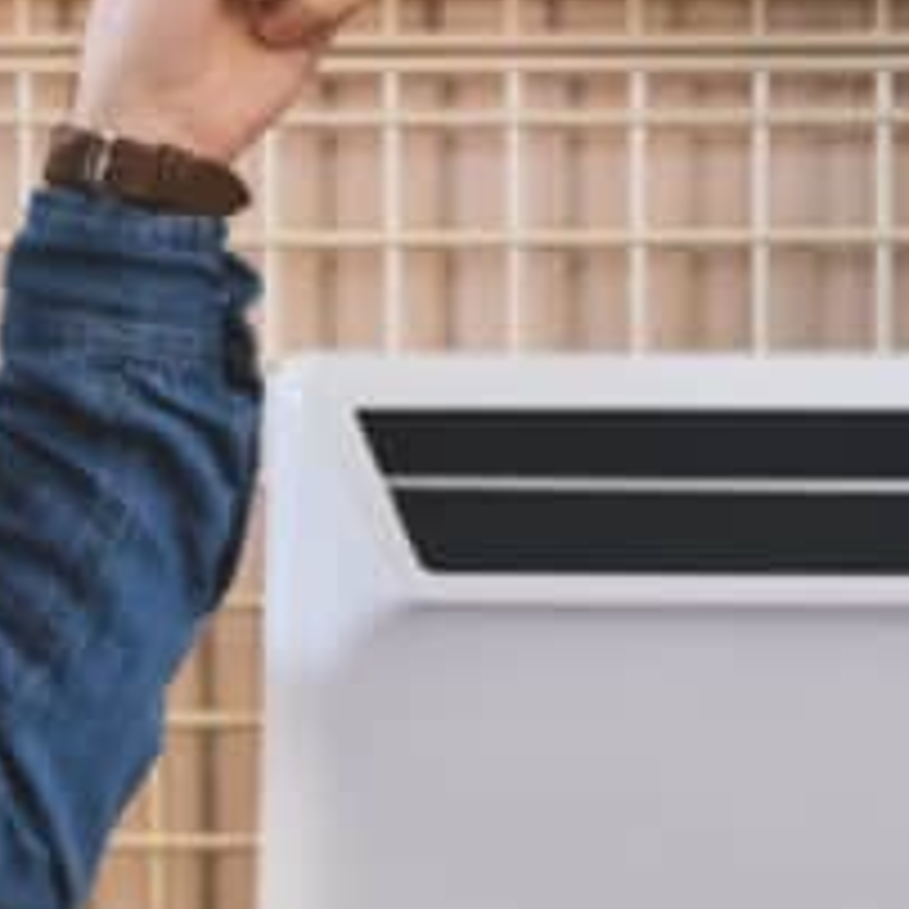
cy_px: -9
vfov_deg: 8.1
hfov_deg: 8.1
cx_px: 662
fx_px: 6417
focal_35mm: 216
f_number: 3.5
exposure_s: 1/200
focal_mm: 50
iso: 500
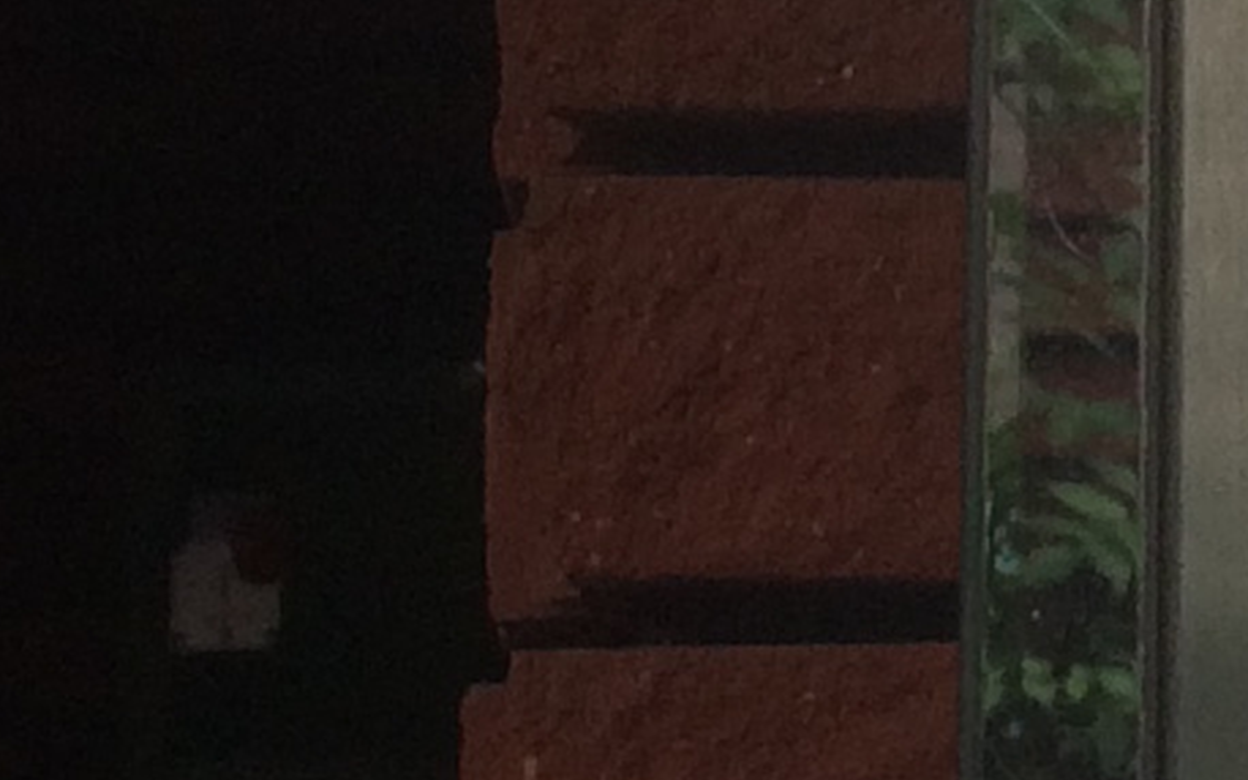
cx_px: 2027
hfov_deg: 9.3
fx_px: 7447
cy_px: -723
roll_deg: +3.1
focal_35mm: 219
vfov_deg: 5.9
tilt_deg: +14.4
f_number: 2.2
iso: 32
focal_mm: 4.15
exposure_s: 1/228
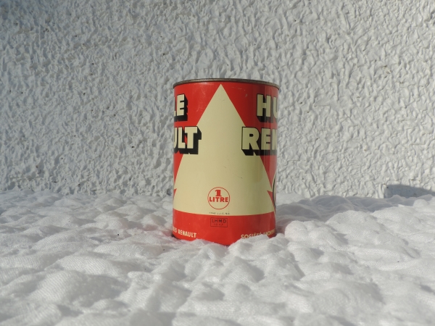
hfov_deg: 55.4
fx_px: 415
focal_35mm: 33
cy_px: 163
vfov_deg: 42.9
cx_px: 218
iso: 80
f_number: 3.6
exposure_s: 1/1250
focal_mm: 5.8
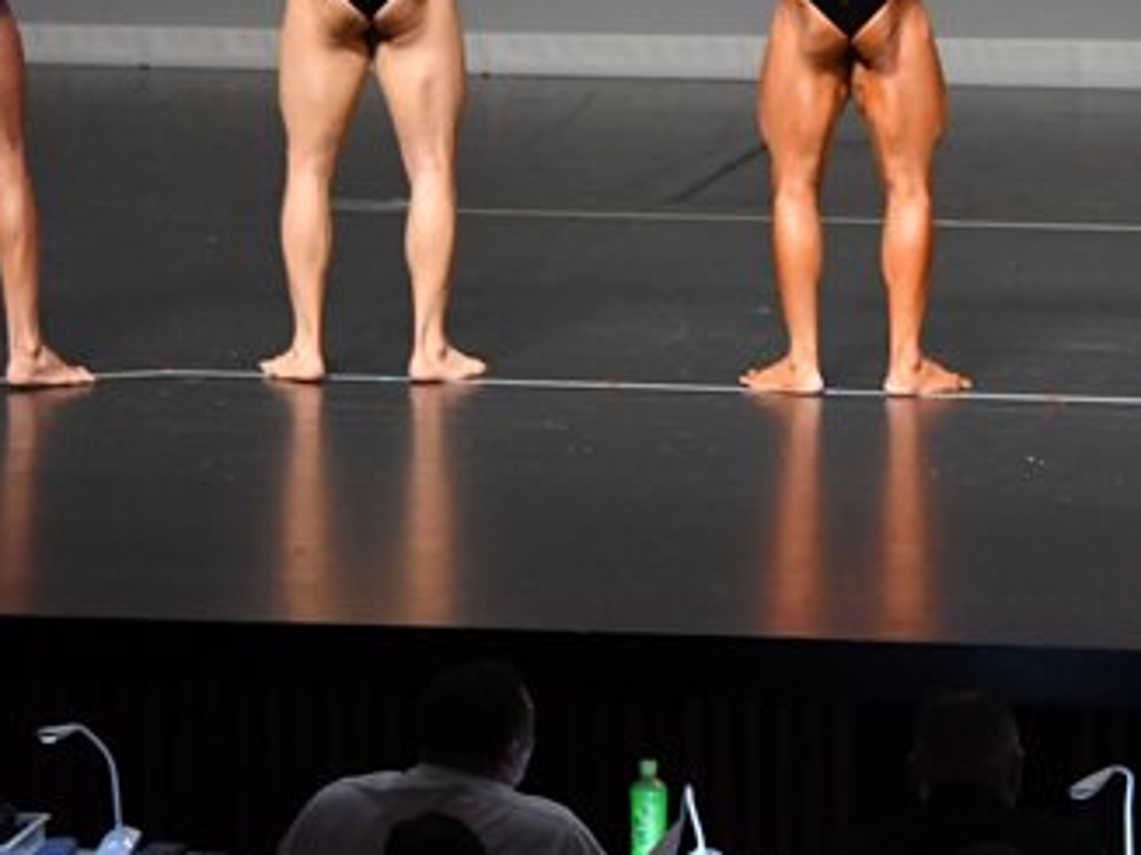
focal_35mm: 383
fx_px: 12620
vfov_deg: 3.9
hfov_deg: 5.2
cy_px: -10
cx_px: 748
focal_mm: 112
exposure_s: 1/400
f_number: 5.6
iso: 5600
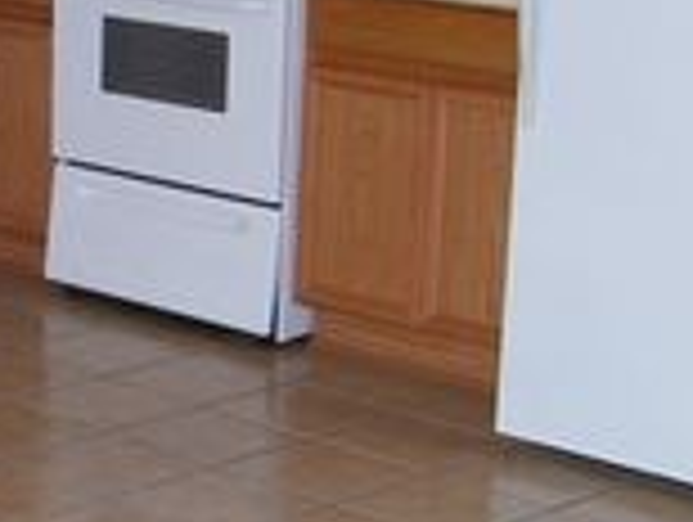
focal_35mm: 120
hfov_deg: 15.7
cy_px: 151
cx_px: -158
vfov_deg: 12.4
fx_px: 2406
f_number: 2.7
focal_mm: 6
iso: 125
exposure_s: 1/60
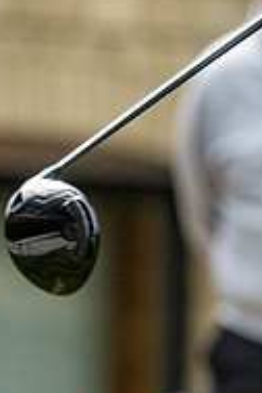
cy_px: 124
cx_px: 580
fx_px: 15086
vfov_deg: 1.5
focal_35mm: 1382
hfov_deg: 1.0
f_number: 4
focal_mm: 300
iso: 400
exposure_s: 1/1000
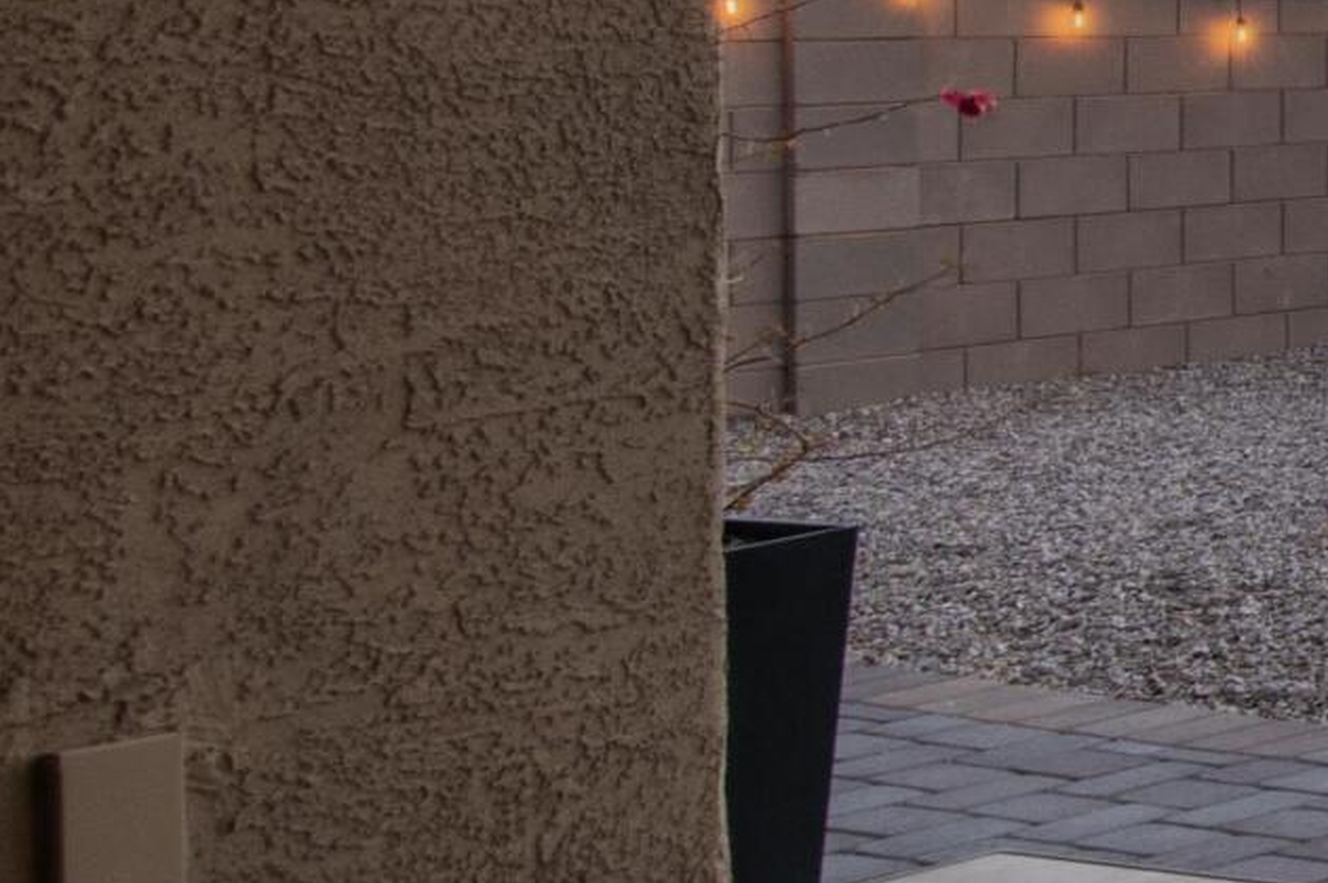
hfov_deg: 15.3
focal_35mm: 81
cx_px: 3124
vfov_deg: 16.4
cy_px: -61
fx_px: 2986
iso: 125
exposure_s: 1/4
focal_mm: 17
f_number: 16
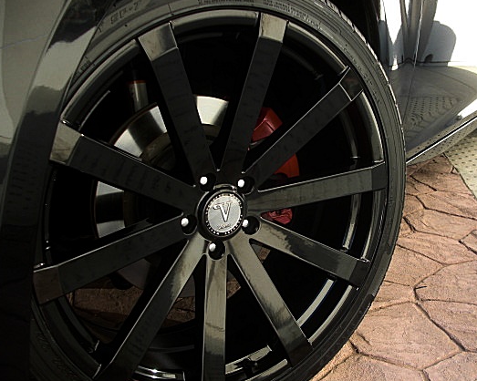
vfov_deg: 34.9
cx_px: 285
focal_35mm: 43
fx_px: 607
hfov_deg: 42.7
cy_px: 195
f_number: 2.8
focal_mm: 6.3
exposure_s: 1/100
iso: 50
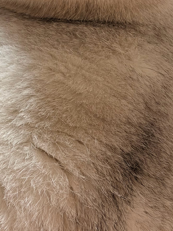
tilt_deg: -68.8
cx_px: -14
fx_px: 733
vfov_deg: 17.8
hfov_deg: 13.2
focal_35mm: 110
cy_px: 76
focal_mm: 6.76
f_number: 1.78
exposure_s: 1/48
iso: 250
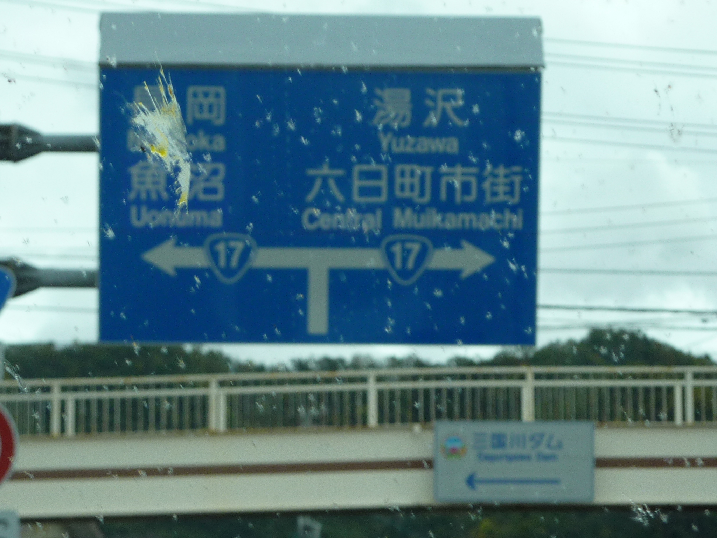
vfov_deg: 9.2
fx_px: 3335
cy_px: 269
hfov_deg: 12.3
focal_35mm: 161
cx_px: 358
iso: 80
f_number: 4.3
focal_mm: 14.7
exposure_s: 1/60
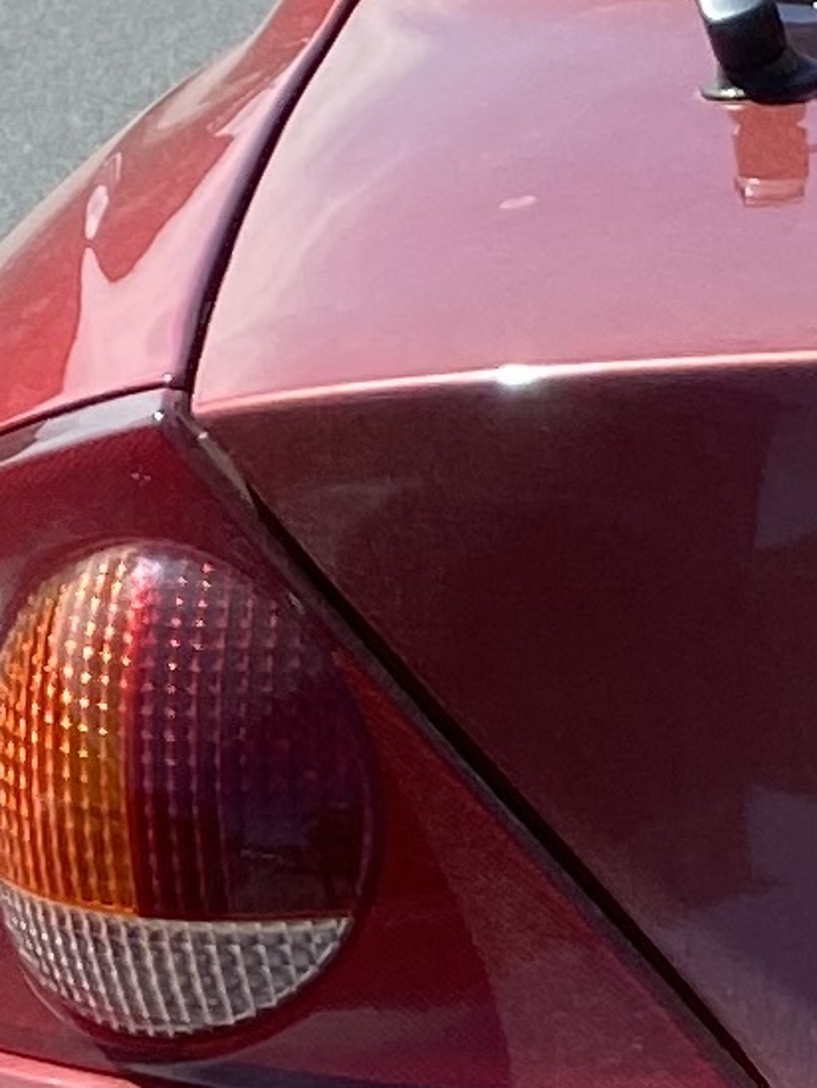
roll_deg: +0.2
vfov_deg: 9.7
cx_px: 1951
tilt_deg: -24.8
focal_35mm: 191
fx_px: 6008
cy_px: 2067
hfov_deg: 7.3
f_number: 1.8
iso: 32
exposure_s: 1/1808
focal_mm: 4.25
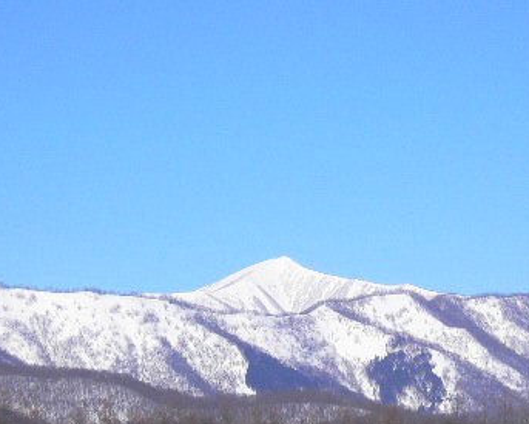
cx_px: 265
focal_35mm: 191
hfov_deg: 10.1
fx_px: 2993
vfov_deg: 8.1
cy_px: 333
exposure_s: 1/160
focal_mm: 17.4
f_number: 10
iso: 80
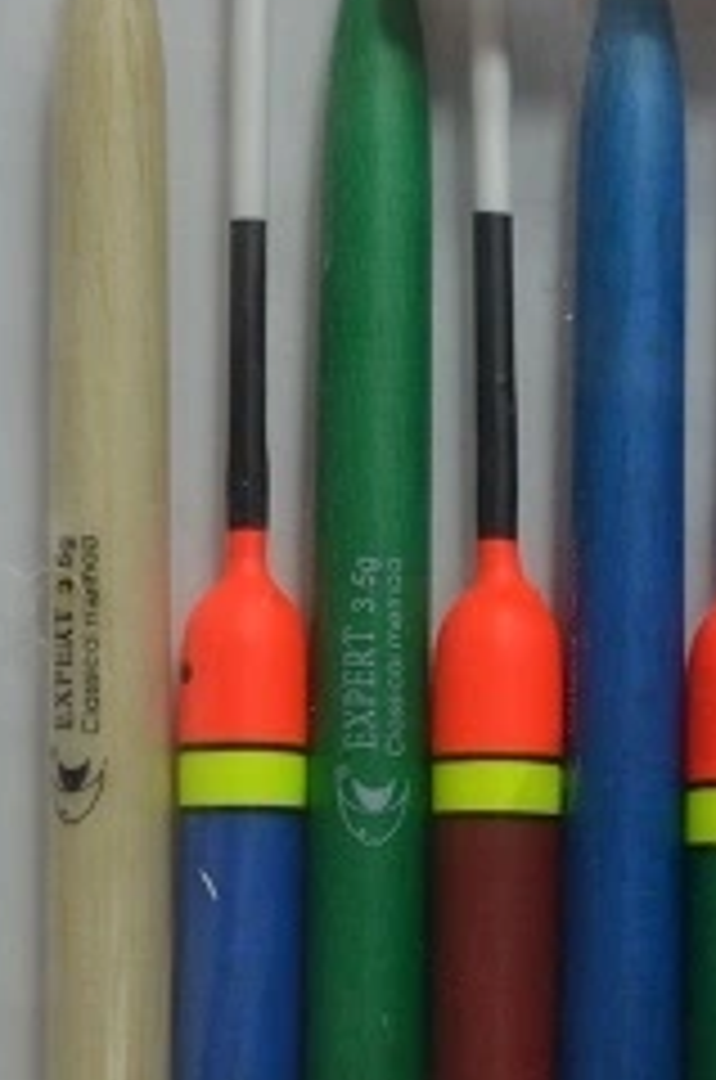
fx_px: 4794
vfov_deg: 12.7
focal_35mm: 160
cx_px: 666
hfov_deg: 8.5
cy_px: 1012
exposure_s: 1/60
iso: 640
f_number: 5
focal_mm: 34
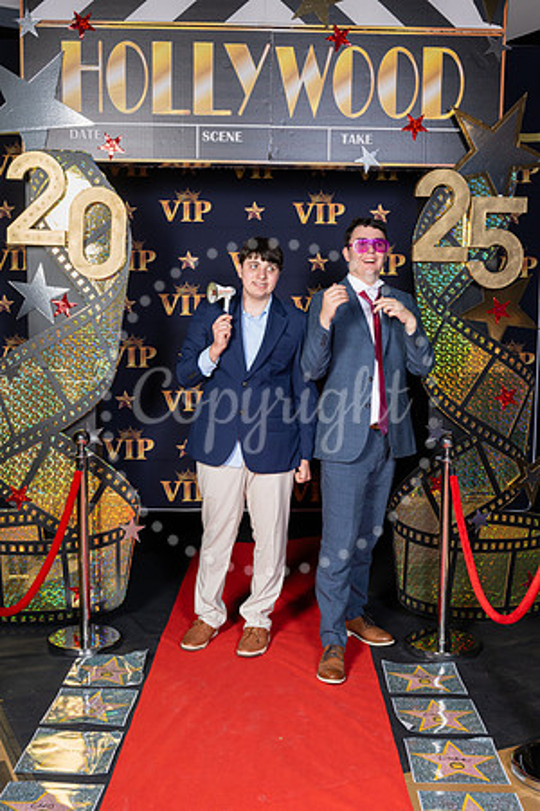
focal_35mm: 41
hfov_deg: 32.6
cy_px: 406
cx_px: 270
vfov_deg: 47.4
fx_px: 922
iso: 400
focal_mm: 41
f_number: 8
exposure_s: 1/125
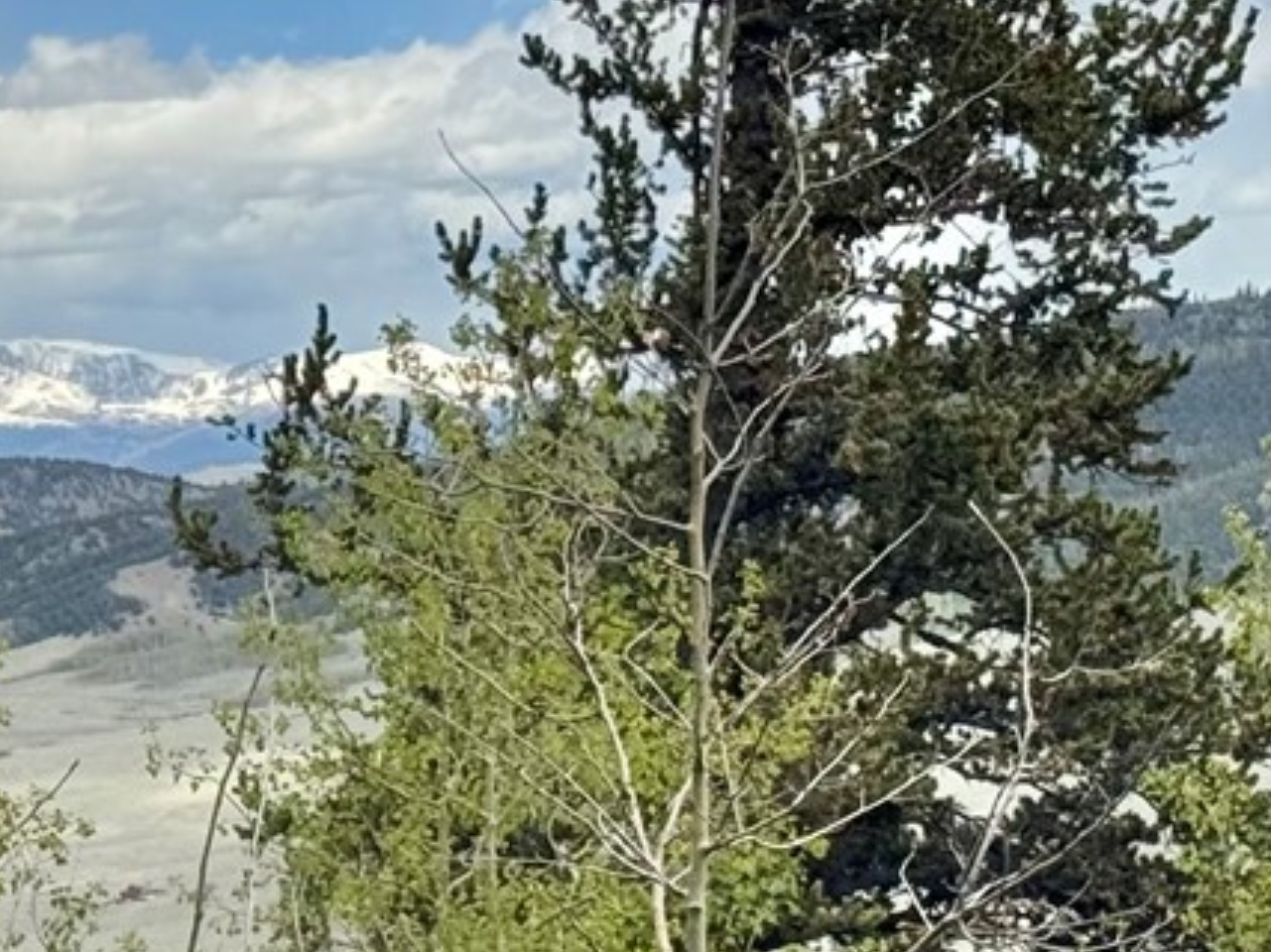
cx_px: -83
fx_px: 6607
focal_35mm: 180
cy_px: 842
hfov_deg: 10.9
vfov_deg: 8.2
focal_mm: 6.76
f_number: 1.78
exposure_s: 1/5848
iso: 64
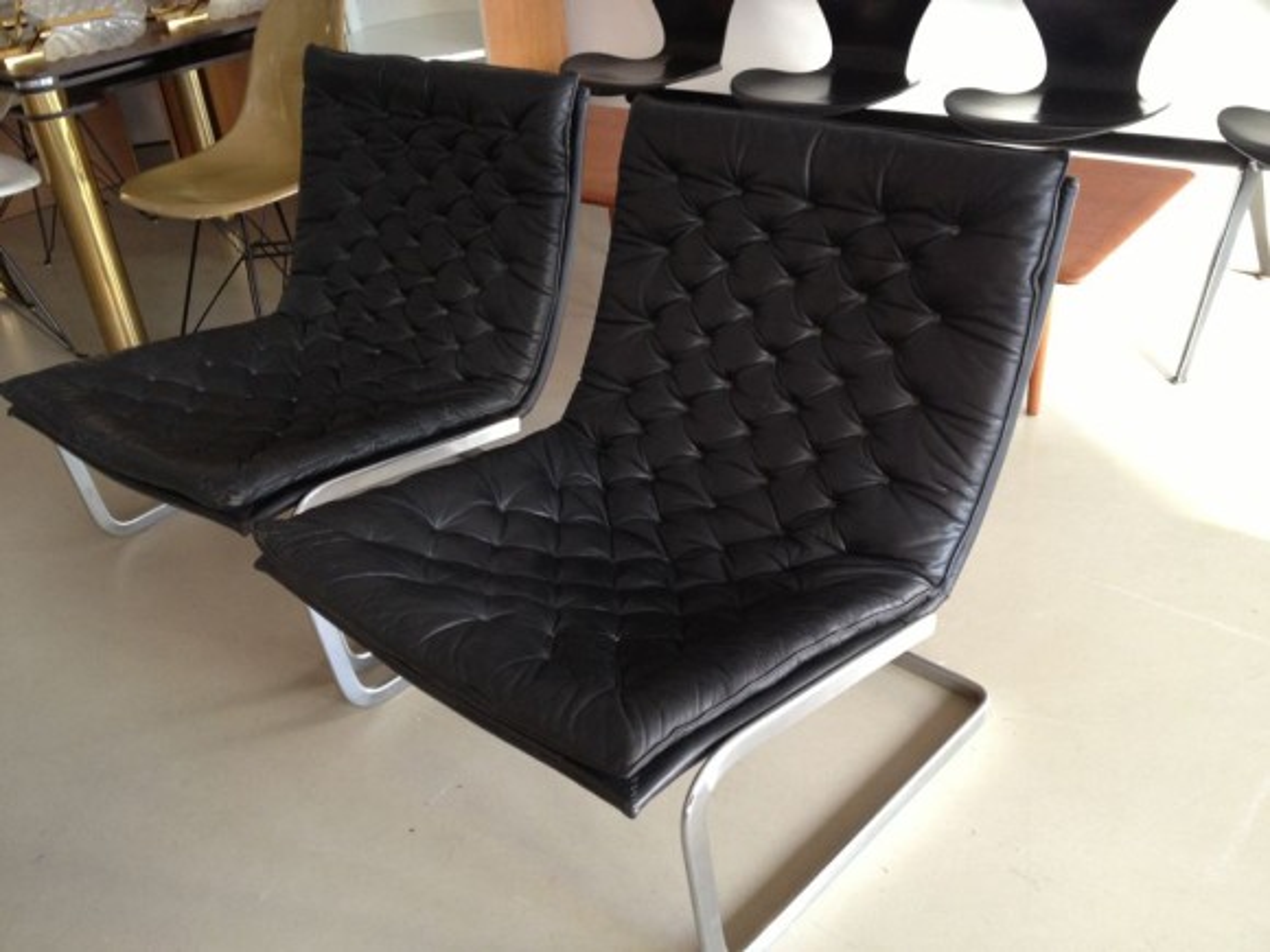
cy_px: 476
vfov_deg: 40.7
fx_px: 1284
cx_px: 635
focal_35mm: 35
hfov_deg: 52.6
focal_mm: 4.28
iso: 125
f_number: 2.4
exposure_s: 1/20
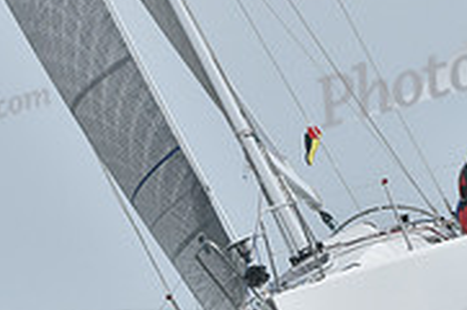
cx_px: 186
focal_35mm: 1285
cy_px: 231
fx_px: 16640
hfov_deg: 1.6
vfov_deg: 1.1
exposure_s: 1/1000
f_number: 7.1
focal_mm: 400
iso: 320
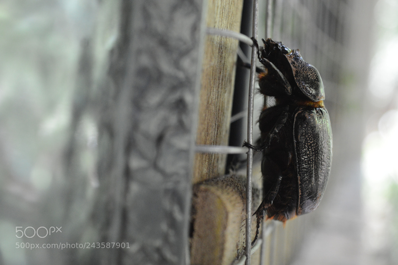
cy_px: 132
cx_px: 199
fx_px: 762
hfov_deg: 29.3
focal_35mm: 69
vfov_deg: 19.7
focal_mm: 46
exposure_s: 1/80
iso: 1600
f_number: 5
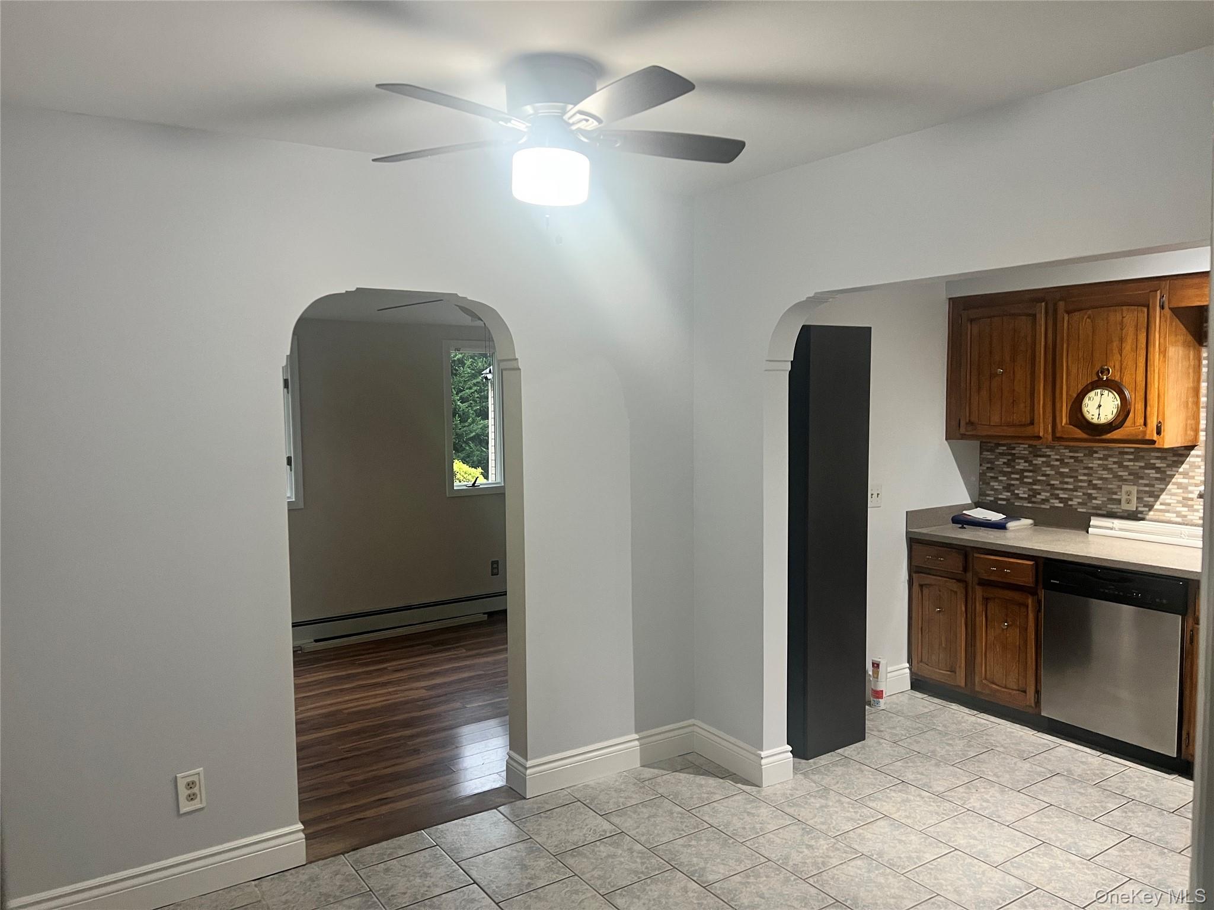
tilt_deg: -4.8
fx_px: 912
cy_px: 455
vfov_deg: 53.1
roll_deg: +1.4
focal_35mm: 26
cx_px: 607
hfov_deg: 67.3
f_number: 1.5
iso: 160
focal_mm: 5.7
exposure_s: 1/60
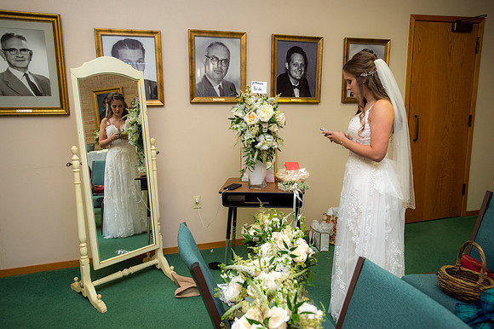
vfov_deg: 46.4
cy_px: 164
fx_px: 384
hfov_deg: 65.5
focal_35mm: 28
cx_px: 247
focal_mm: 28
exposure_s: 1/160
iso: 640
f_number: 4
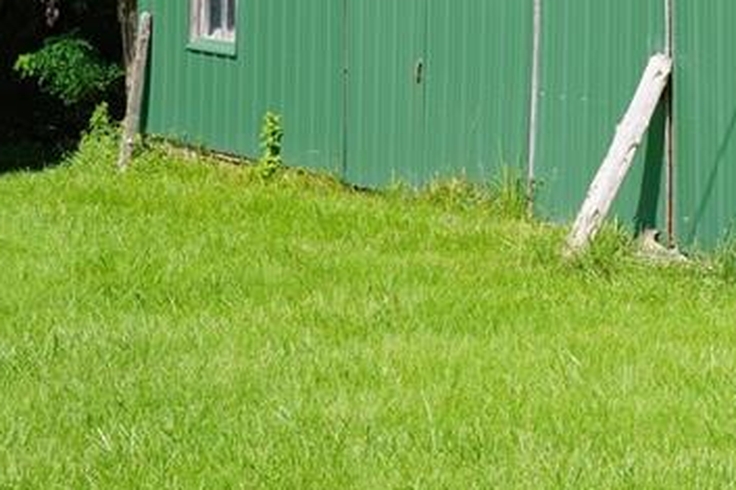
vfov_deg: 15.1
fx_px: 1778
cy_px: -123
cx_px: 734
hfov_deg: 22.5
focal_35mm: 87
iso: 100
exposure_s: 1/125
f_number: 9
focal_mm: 20
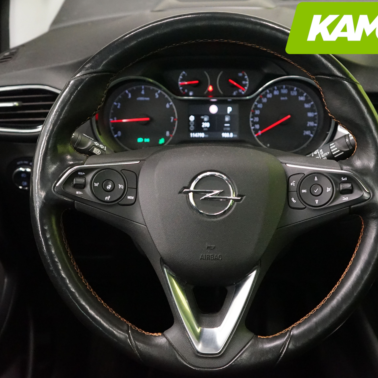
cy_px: 184
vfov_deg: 34.7
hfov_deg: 34.6
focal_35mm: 49
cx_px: 210
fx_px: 605
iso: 6400
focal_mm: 36
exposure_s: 1/50
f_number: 4
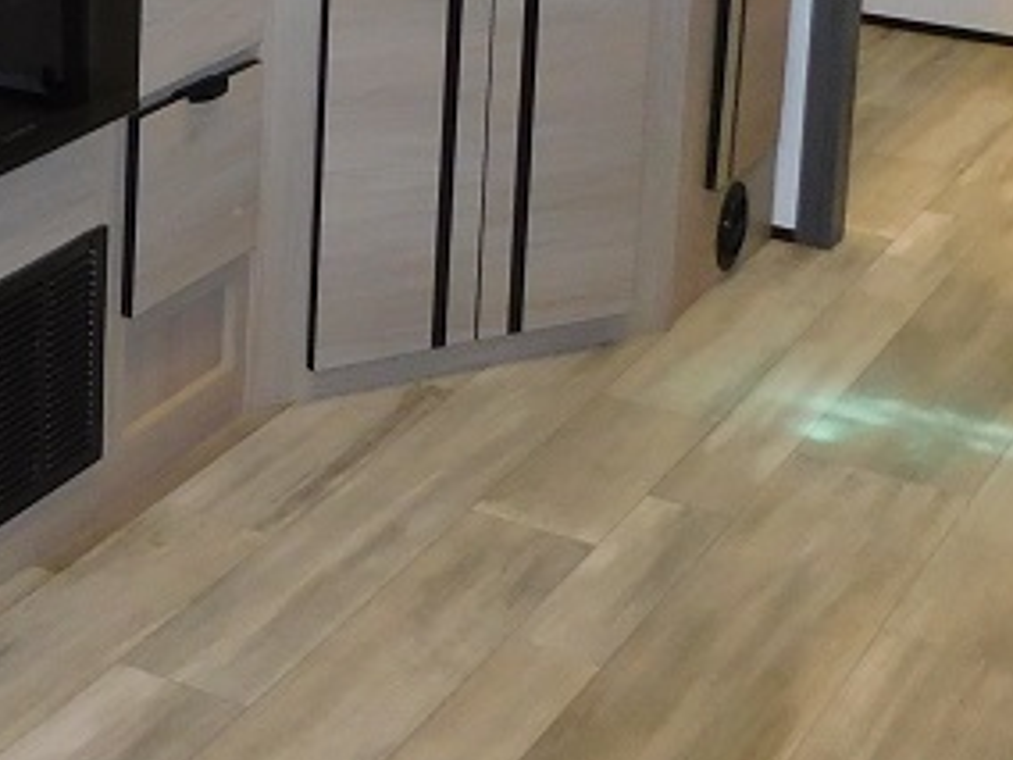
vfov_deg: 17.2
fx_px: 2370
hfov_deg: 20.4
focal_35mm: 81
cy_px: -219
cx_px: -542
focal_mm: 4
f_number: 3
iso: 200
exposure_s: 1/30
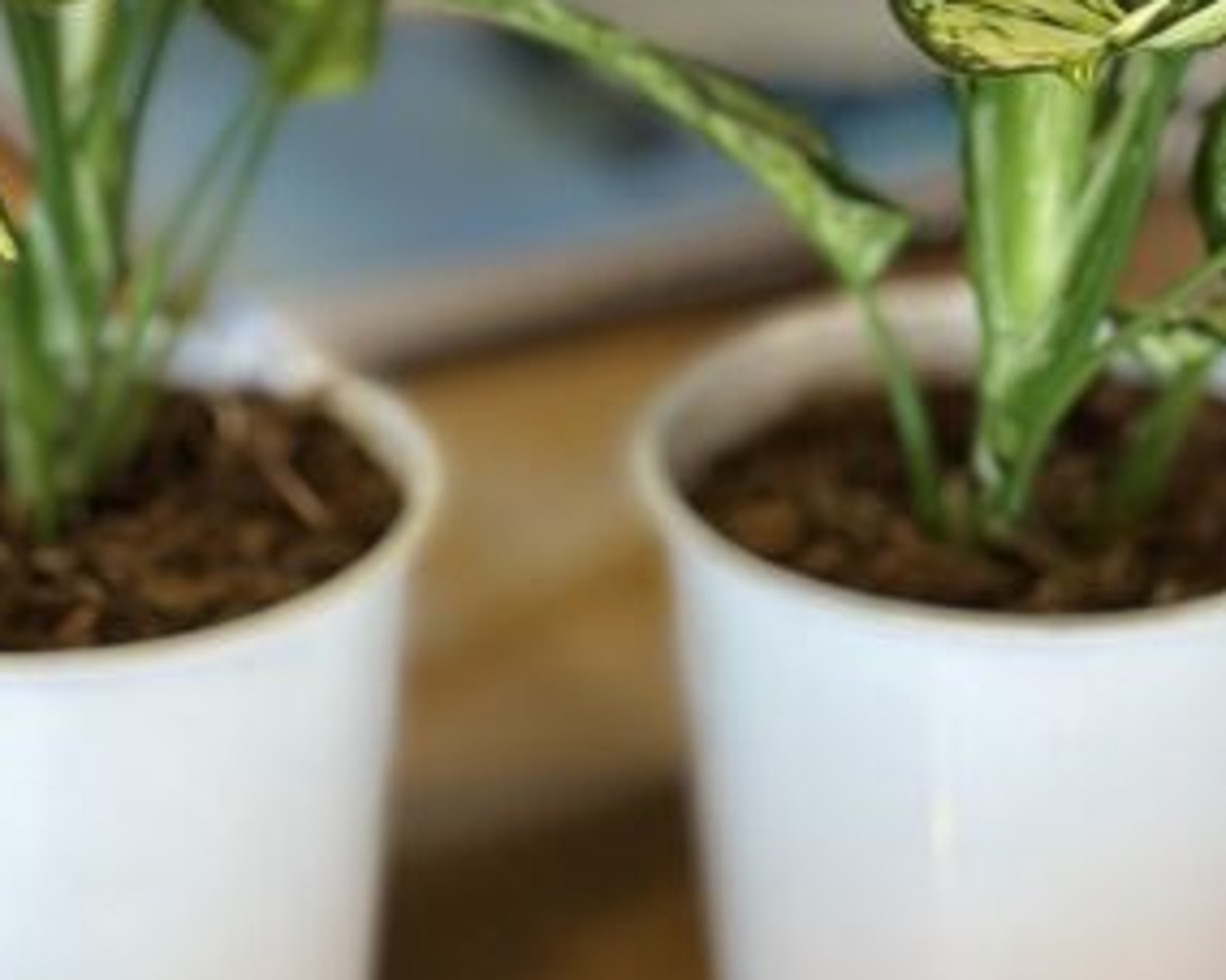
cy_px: -354
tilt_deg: -19.4
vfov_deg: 9.0
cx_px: 566
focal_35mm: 169
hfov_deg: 11.4
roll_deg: -0.9
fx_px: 6130
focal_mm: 6.86
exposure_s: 1/120
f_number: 1.78
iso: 125
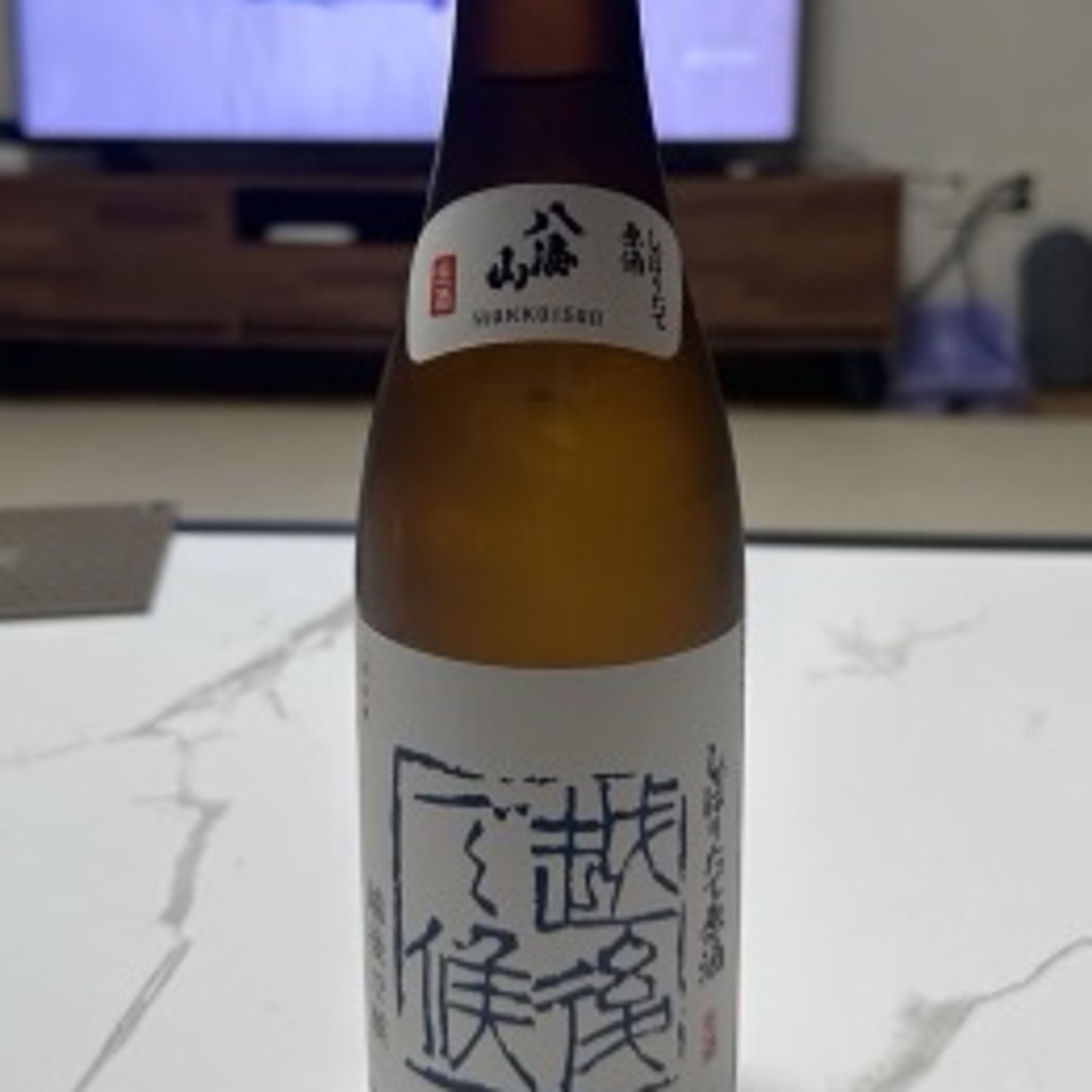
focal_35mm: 39
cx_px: 506
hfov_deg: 42.8
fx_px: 1392
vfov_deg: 42.4
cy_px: 385
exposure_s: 1/120
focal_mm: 6.86
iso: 125
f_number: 1.78
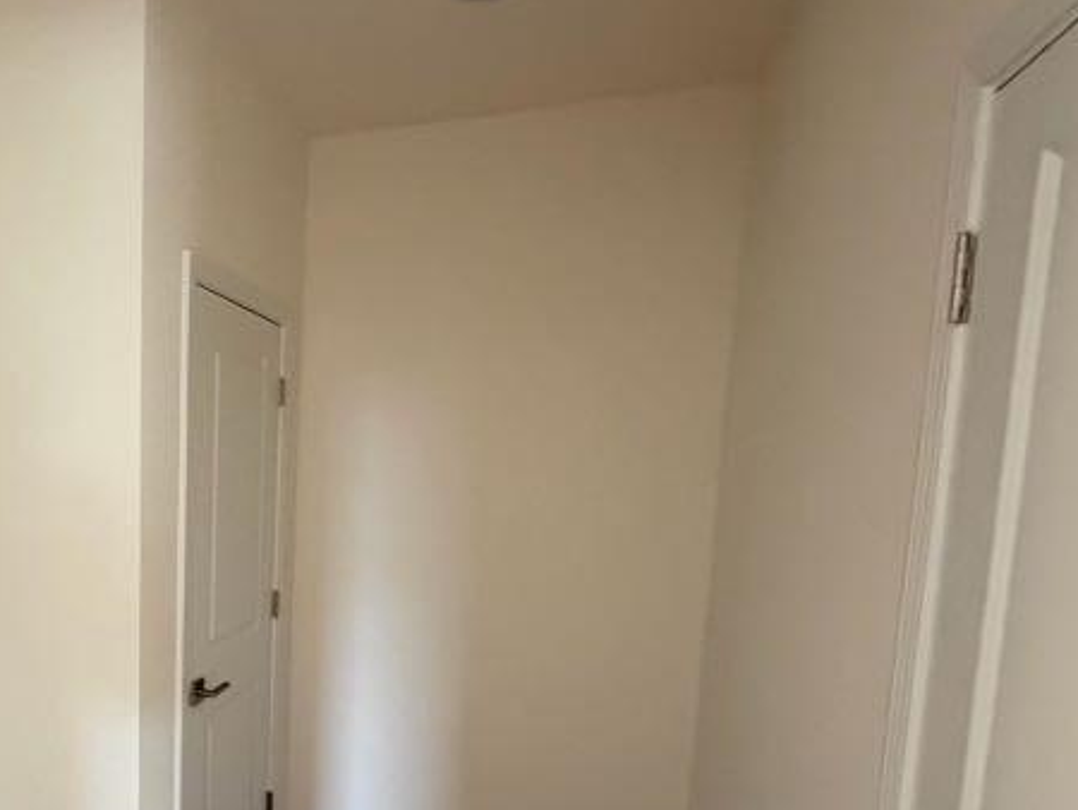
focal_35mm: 26
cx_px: 225
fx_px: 810
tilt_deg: -8.2
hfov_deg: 62.0
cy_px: 548
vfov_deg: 52.0
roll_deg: -0.6
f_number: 2.2
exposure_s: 1/60
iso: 800
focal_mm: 2.22
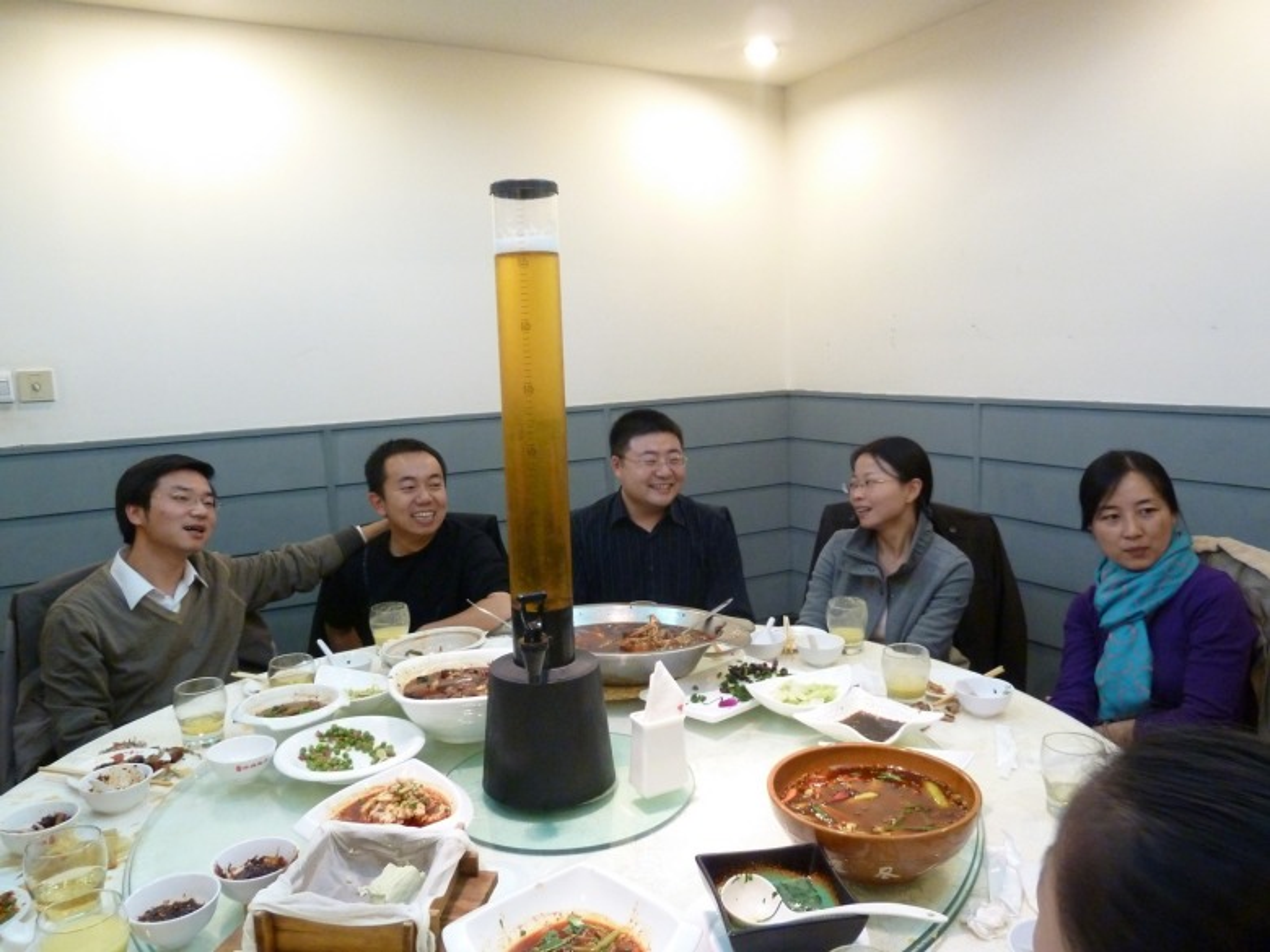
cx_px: 635
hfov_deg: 69.4
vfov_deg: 54.9
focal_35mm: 25
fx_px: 917
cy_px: 476
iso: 400
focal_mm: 4.1
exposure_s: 1/15
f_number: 3.3
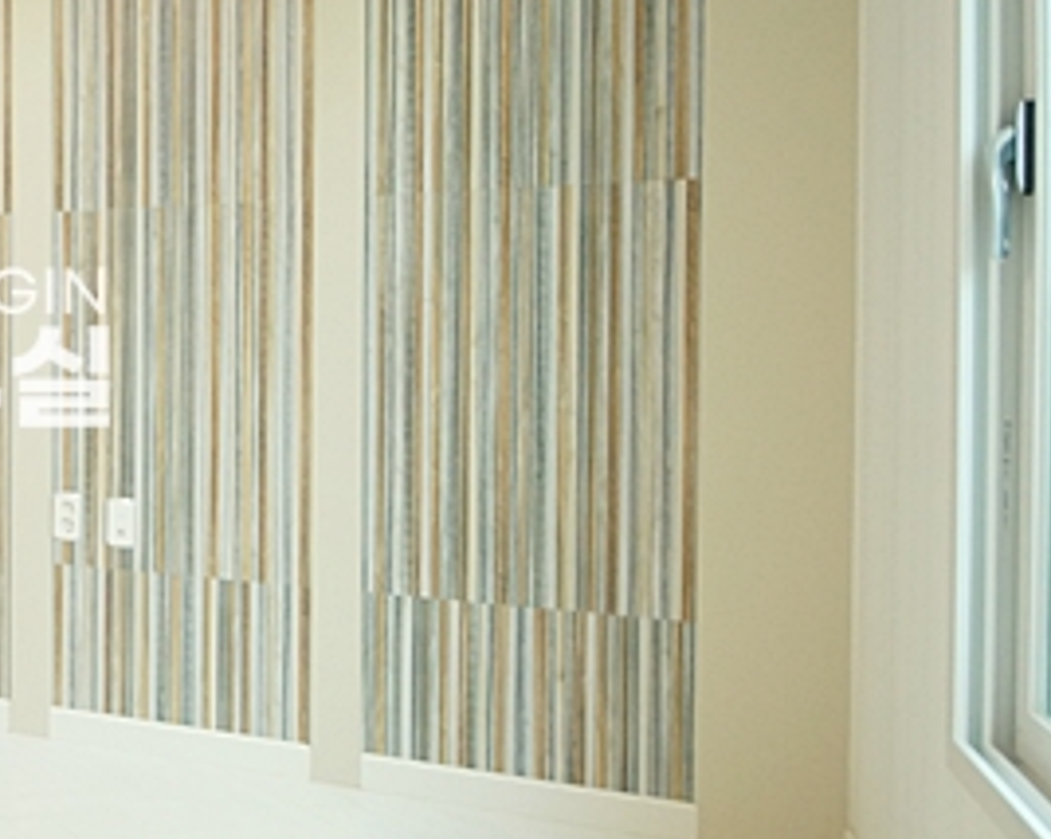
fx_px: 1305
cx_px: -376
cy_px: 318
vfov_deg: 35.5
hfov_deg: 31.5
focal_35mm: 42
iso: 800
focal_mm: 10
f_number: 5.6
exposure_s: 1/160
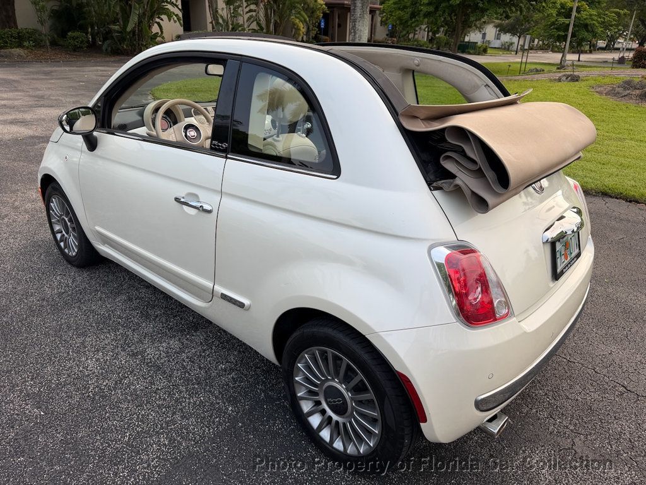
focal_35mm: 24
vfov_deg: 56.8
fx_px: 448
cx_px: 323
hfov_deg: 71.6
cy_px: 242
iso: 80
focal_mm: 6.76
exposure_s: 1/677
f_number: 1.78
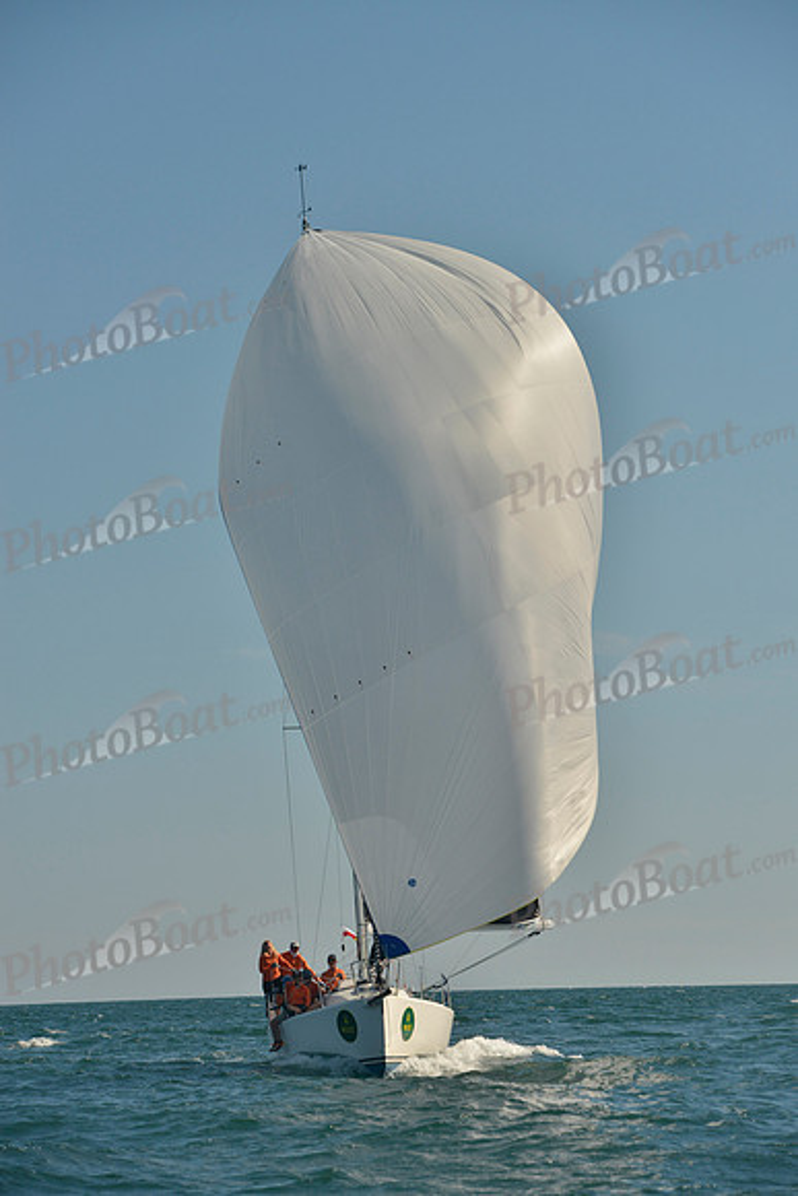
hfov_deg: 10.2
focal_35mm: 135
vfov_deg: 15.2
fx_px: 4486
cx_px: 399
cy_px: 598
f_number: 8
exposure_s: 1/1250
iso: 400
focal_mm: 135
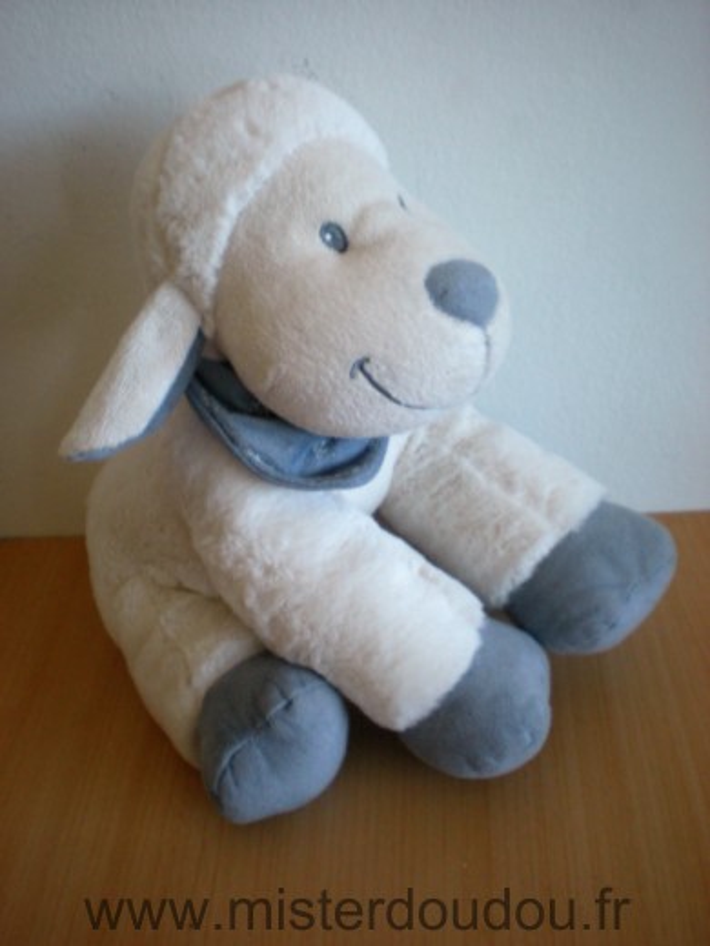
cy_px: 473
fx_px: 1039
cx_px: 355
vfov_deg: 49.0
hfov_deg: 37.7
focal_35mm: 38
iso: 200
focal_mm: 6.3
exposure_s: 1/46.8
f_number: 3.1
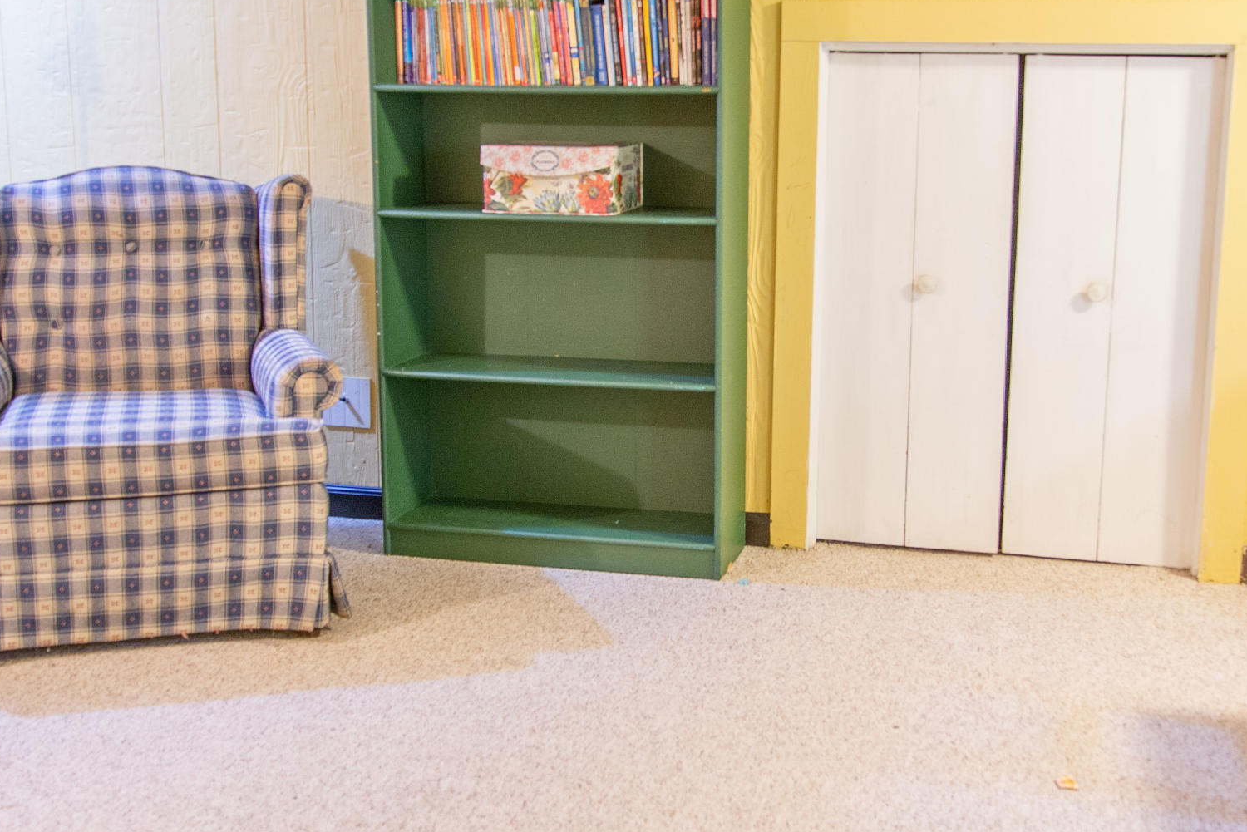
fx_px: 1663
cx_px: 702
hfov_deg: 41.0
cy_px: 368
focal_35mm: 48
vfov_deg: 28.1
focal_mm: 24
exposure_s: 1/8
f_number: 22
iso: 400
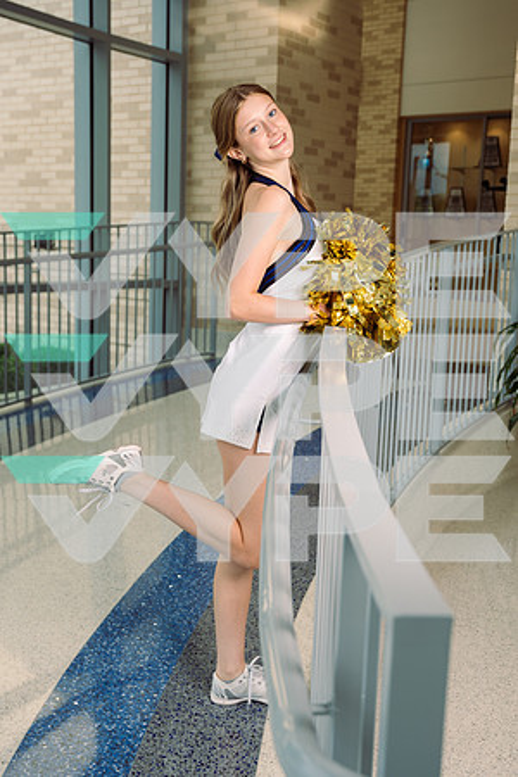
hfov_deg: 30.5
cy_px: 388
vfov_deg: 44.5
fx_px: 950
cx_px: 259
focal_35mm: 44
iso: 200
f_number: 4.5
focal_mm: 44
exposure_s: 1/250
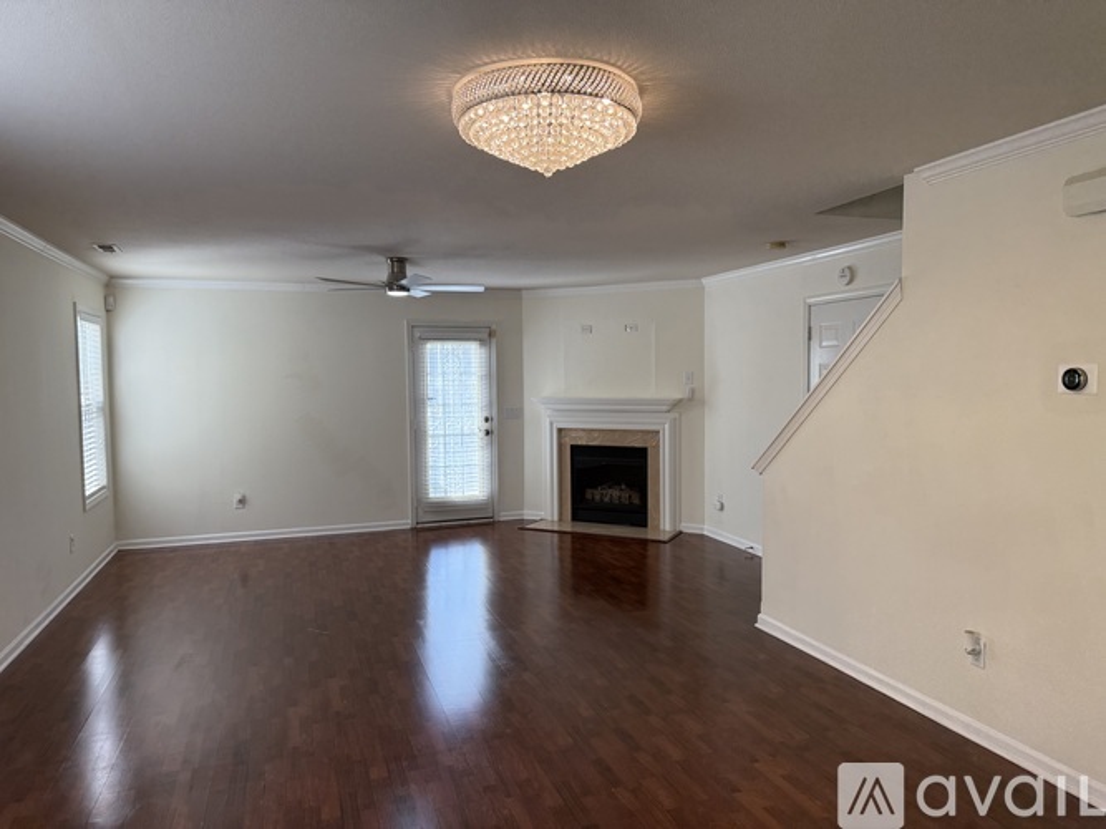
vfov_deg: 56.8
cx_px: 553
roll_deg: +0.8
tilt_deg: -2.4
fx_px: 767
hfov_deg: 71.6
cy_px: 414
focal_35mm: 24
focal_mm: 6.76
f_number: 1.78
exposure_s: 1/330
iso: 100
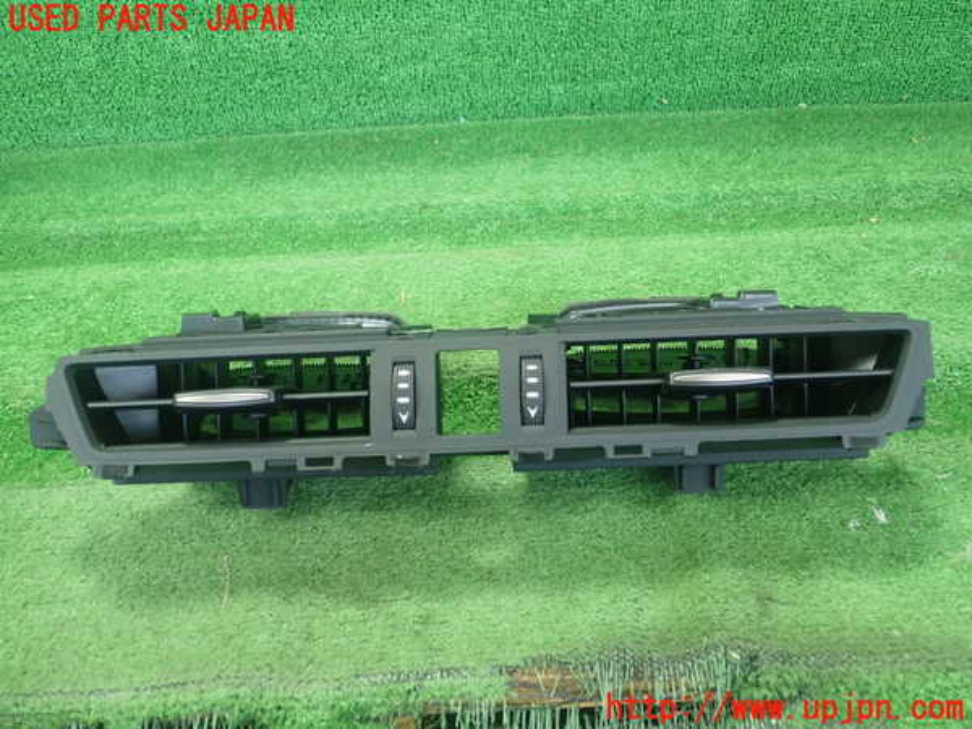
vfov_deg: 46.8
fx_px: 842
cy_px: 364
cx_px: 486
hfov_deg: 60.0
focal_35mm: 30
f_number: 2.3
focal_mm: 5.5
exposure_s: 1/125
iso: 640
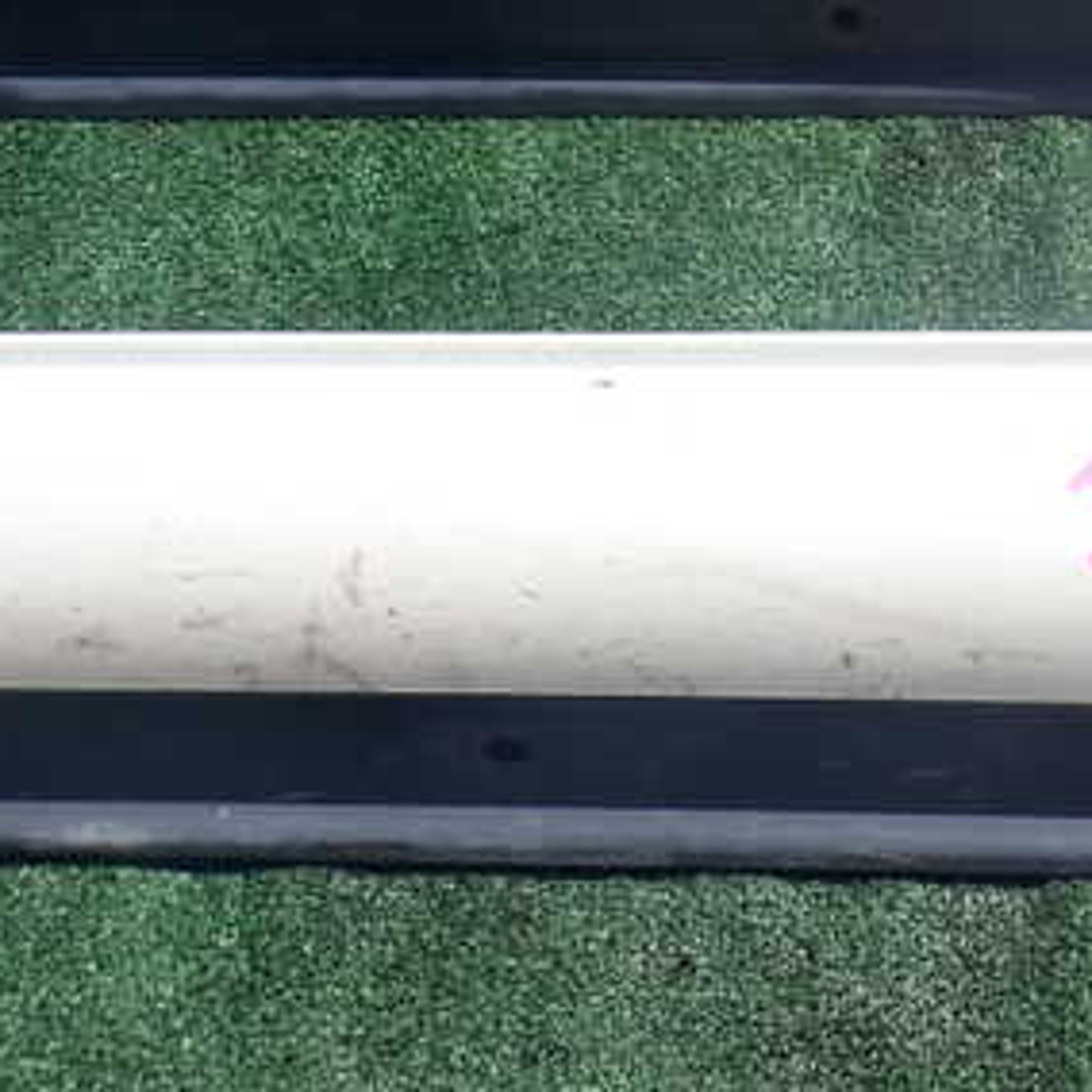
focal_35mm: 56
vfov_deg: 29.9
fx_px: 1999
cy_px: 242
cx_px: 1050
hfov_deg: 28.9
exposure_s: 1/160
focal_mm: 5.4
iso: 100
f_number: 9
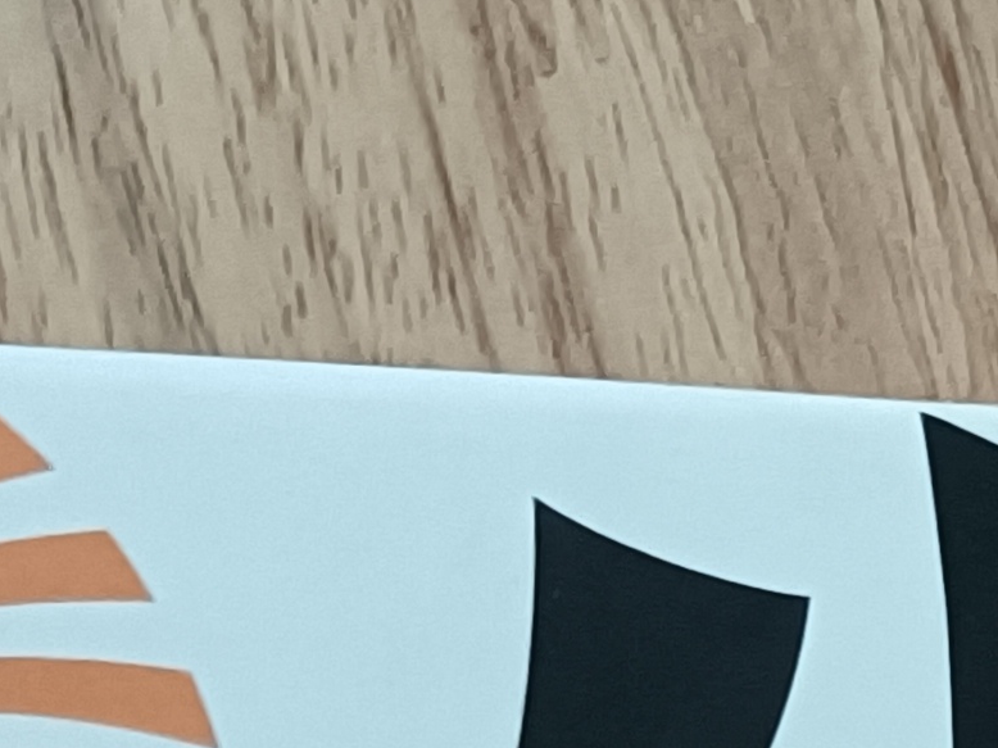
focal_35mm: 160
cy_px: 771
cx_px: 1408
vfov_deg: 9.2
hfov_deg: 11.9
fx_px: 4611
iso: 1165
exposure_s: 1/33.3
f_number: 1.9
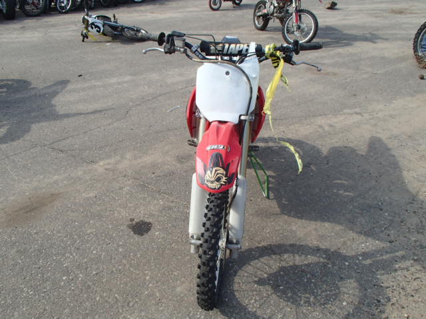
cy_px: 160
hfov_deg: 63.4
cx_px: 213
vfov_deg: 49.7
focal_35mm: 28
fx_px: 345
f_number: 3.9
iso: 100
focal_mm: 5
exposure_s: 1/500
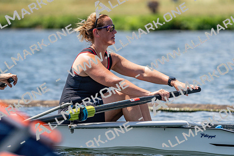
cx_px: 117
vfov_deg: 3.2
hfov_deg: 4.8
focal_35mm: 430
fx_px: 2796
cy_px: 78
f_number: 6.3
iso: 400
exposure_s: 1/2000
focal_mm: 430
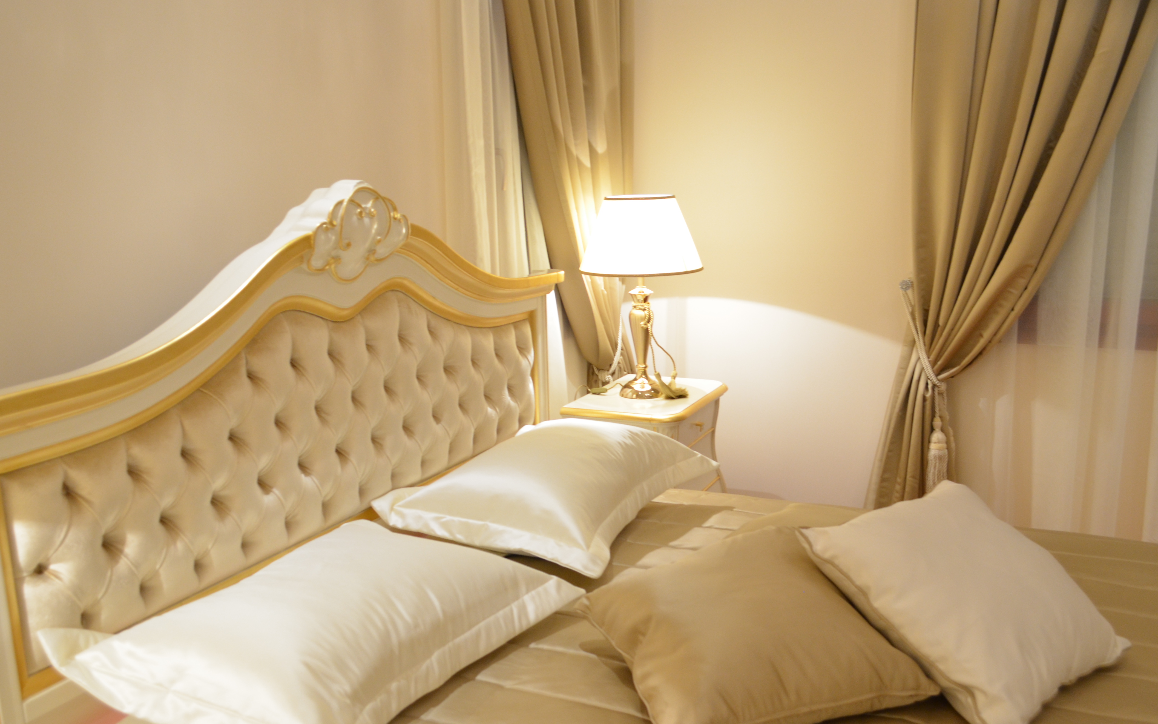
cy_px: 384
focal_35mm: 32
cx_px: 572
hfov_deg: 59.7
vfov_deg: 39.4
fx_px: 1010
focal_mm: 18
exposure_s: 1/20
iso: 640
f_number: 4.5
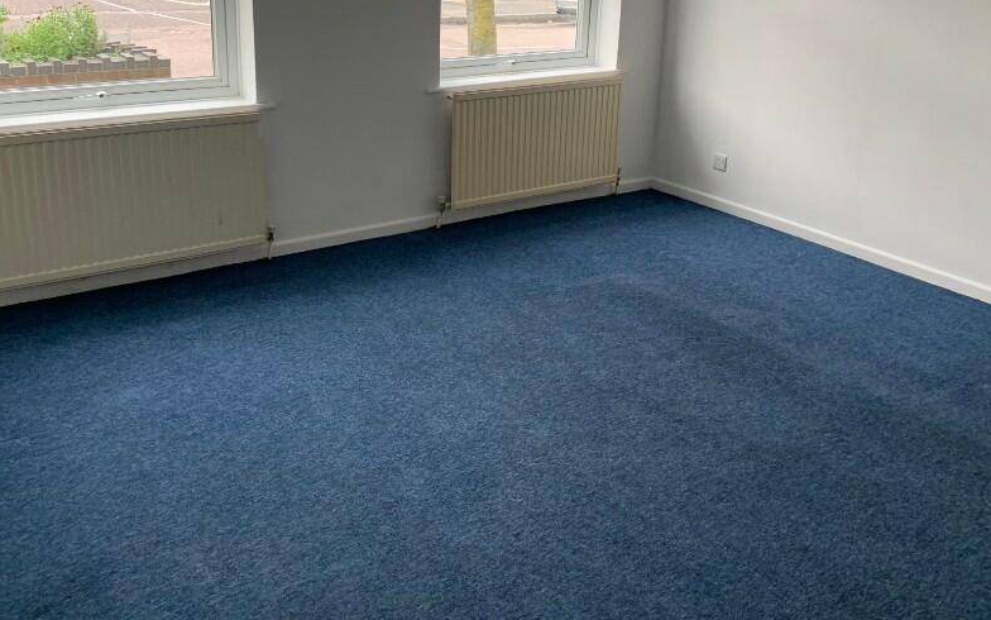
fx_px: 972
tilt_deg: -14.2
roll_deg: -2.4
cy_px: 196
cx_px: 463
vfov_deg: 34.9
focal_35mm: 36
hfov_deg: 54.0
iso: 125
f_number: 1.8
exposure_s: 1/60
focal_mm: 4.25
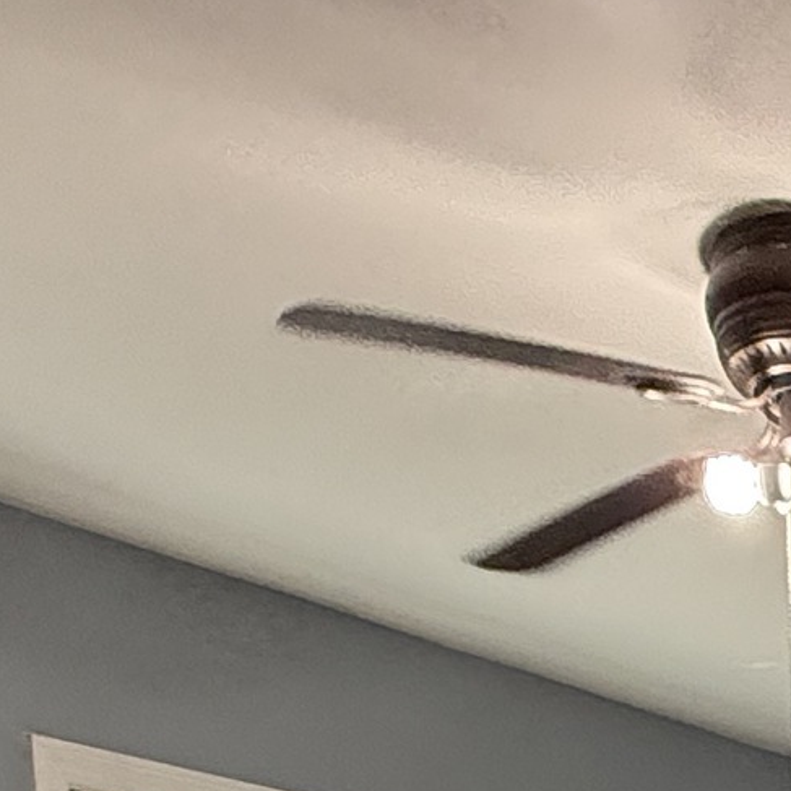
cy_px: 1564
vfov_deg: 16.8
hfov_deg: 18.4
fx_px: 2017
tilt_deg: -8.4
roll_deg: -0.9
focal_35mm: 78
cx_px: 1335
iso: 400
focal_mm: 2.22
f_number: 2.2
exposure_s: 1/120
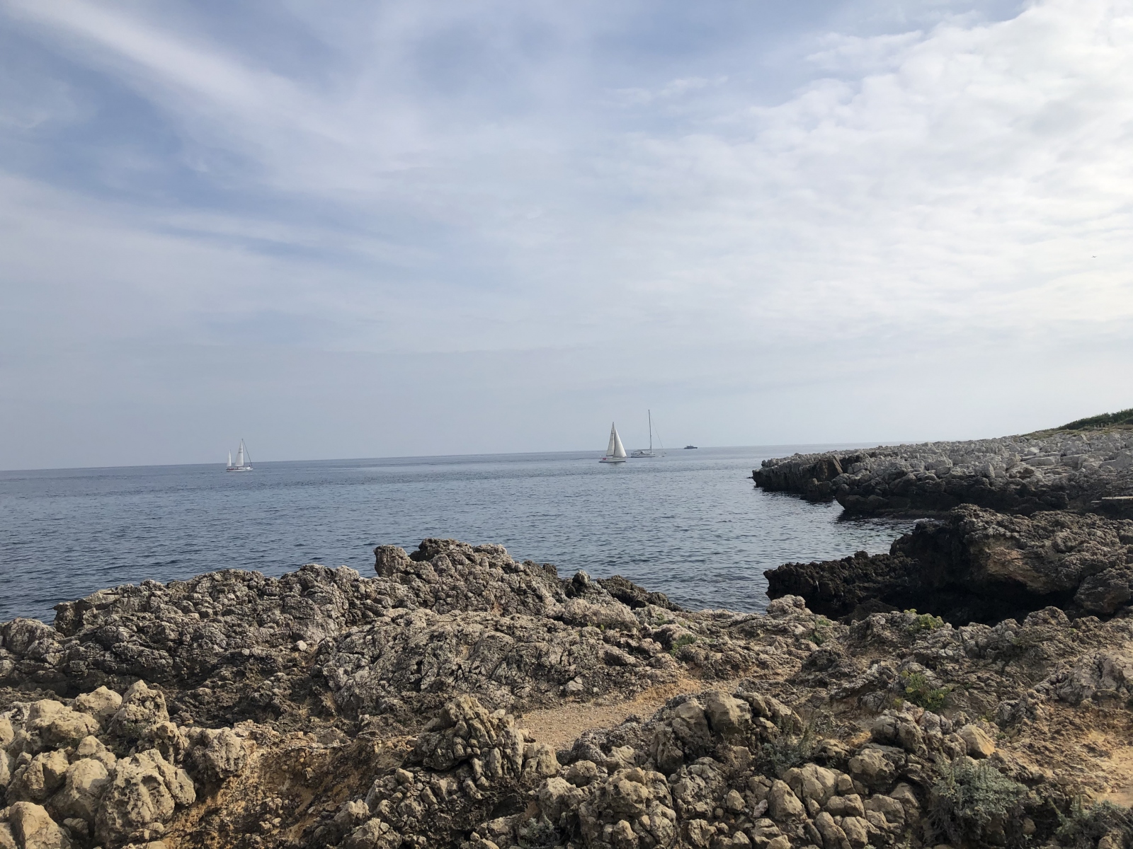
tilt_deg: +1.6
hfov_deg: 63.4
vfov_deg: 49.7
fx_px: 916
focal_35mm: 28
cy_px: 424
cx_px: 566
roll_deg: +0.6
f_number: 1.8
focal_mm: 3.99
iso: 20
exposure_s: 1/4367
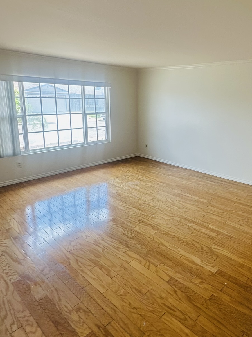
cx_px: 179
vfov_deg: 71.0
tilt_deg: -9.7
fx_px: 233
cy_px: 139
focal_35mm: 24
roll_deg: -1.8
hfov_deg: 55.0
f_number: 2.2
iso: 64
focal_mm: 2.22
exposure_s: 1/120
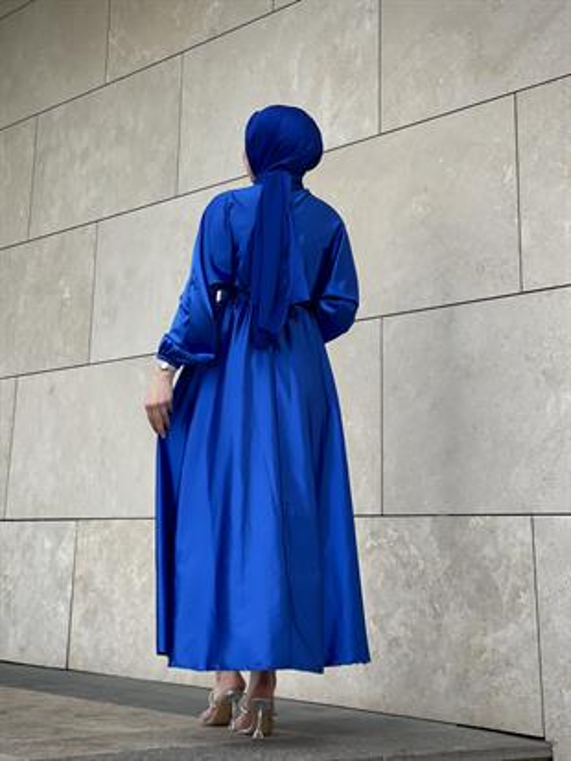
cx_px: 286
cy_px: 380
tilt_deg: +6.9
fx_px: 1407
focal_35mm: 64
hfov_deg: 22.9
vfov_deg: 30.3
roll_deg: -0.6
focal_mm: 7.5
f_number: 2.2
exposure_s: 1/147
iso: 20
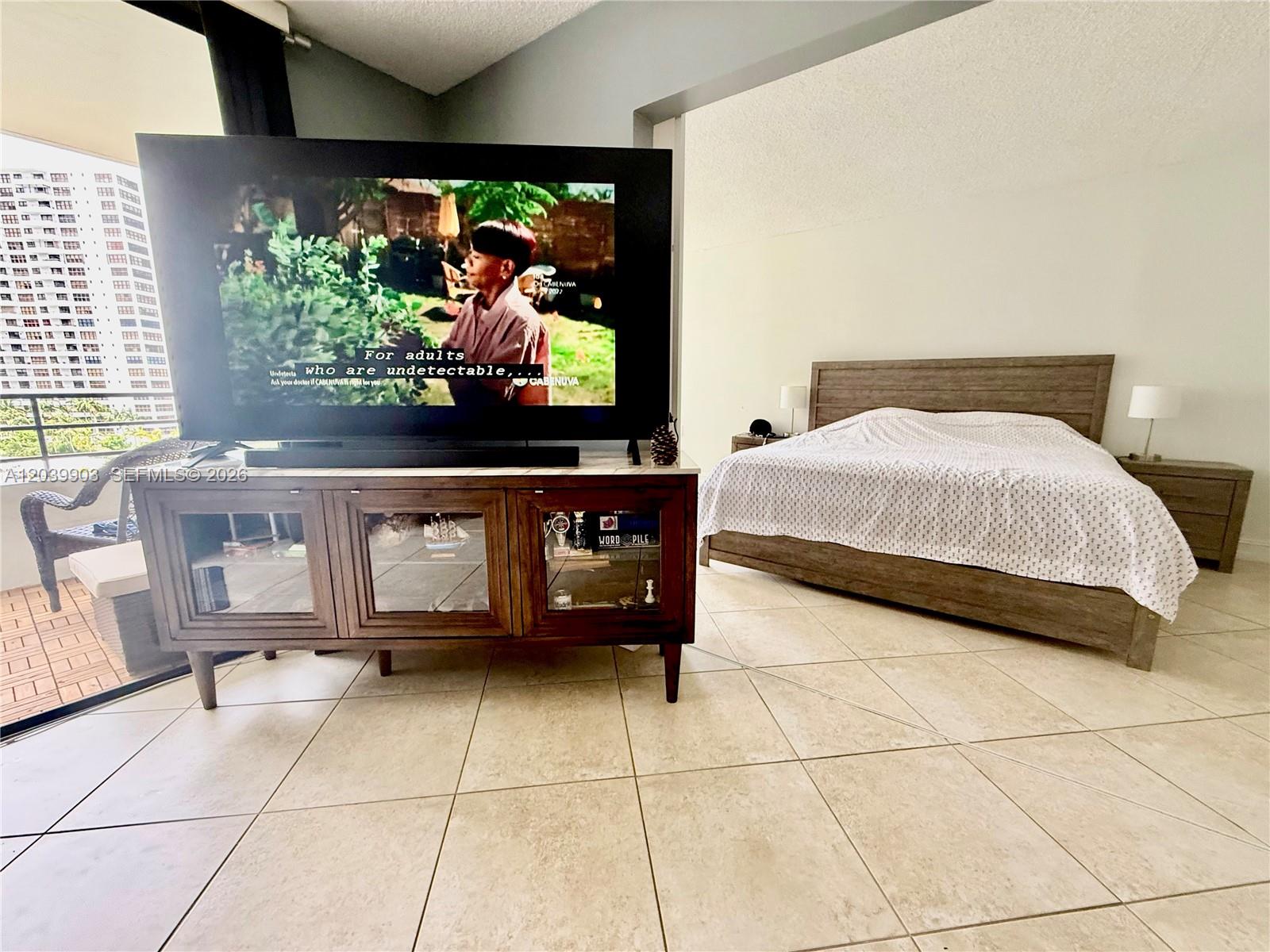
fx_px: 514
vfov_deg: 85.7
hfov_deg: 102.1
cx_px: 635
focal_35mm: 14
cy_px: 476
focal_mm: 2.22
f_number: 2.2
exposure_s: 1/99
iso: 320
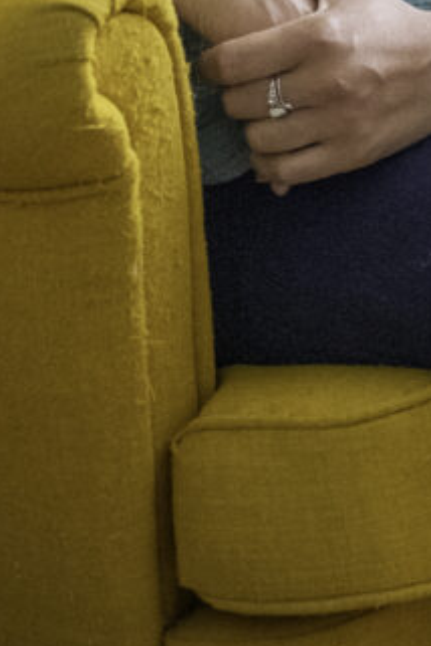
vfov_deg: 11.4
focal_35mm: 172
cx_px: 411
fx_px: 3089
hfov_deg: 8.0
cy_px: -340
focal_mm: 48
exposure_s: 1/1000
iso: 10000
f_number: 2.8
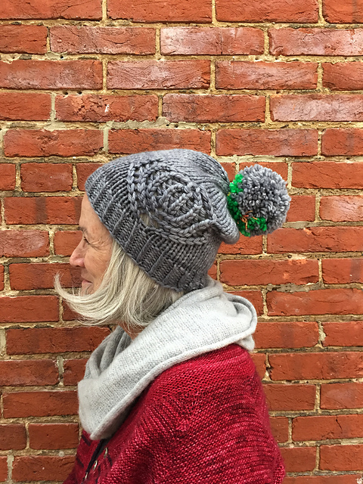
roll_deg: +0.4
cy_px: 242
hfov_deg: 48.2
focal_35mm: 29
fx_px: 405
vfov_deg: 61.7
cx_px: 182
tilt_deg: -3.0
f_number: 2.2
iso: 100
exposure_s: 1/30
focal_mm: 4.15
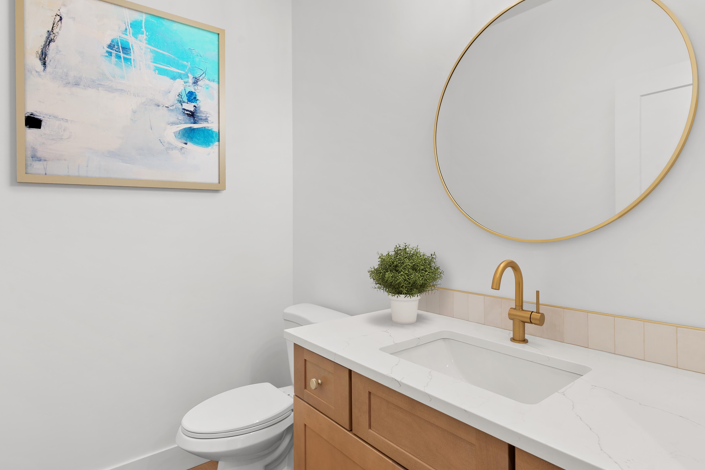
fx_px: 392
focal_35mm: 20
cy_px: 229
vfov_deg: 61.9
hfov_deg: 83.9
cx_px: 341
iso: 100
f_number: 8
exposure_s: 1/2
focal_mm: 16
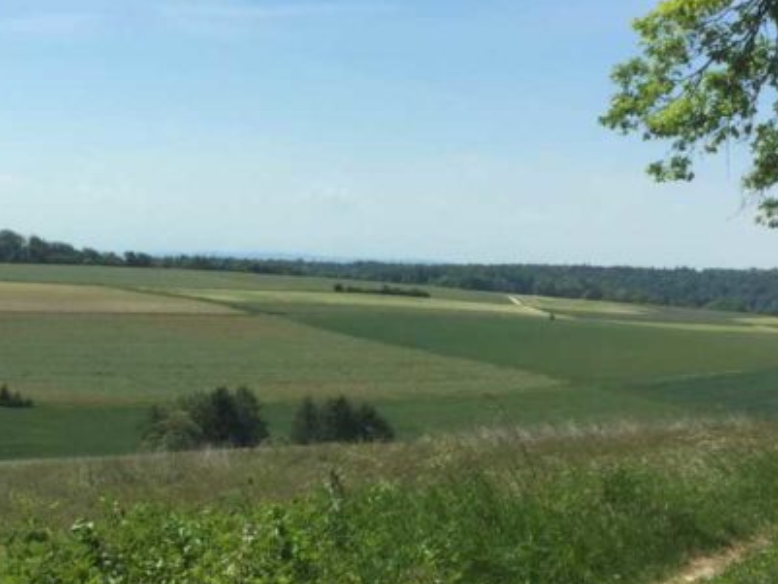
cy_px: 328
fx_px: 1664
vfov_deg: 19.9
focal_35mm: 74
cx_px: 291
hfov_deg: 26.2
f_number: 2.2
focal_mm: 4.15
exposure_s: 1/3300
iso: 32
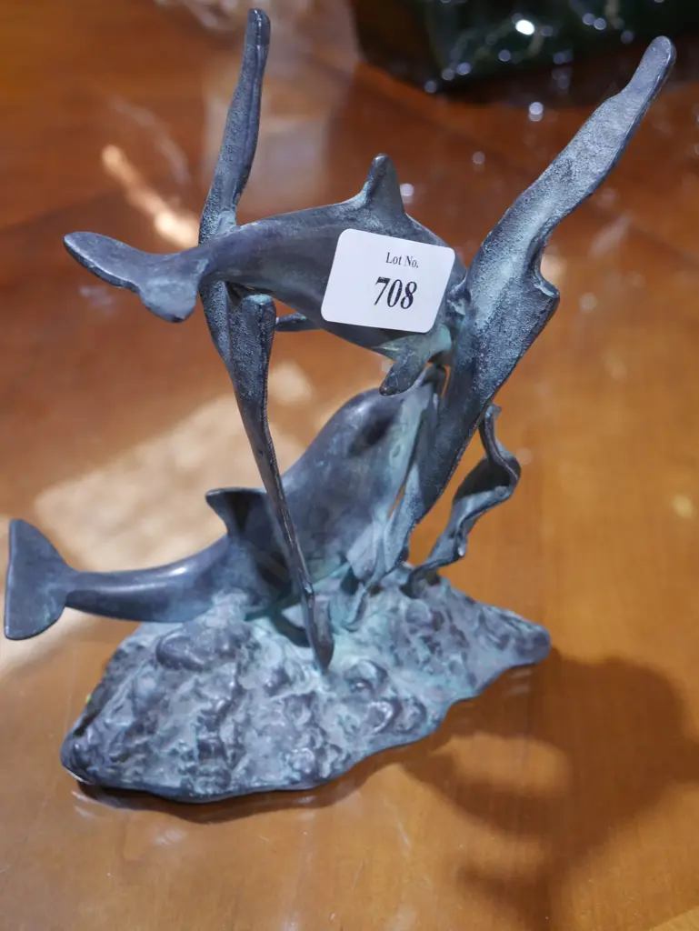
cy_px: 466
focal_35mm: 50
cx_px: 350
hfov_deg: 29.1
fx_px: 1345
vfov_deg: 38.2
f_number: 5.3
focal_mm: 25
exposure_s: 1/60
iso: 800
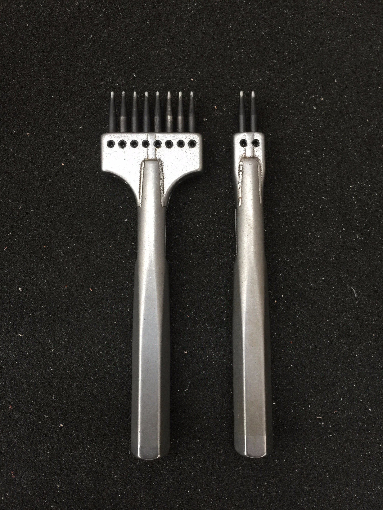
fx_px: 428
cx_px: 192
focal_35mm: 29
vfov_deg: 61.7
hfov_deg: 48.2
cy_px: 255
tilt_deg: -88.3
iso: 64
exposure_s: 1/17
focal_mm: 4.15
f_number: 2.2
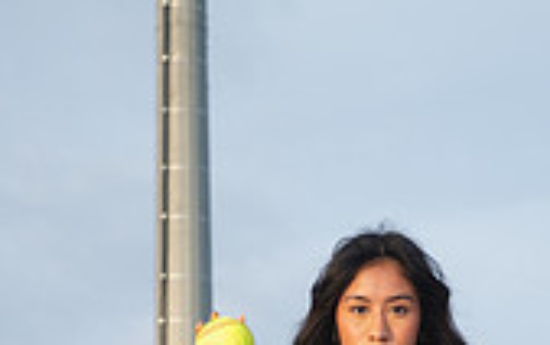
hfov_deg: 14.0
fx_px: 2236
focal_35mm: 149
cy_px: 719
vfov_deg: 8.3
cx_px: 378
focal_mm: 55
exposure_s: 1/320
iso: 200
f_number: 6.3
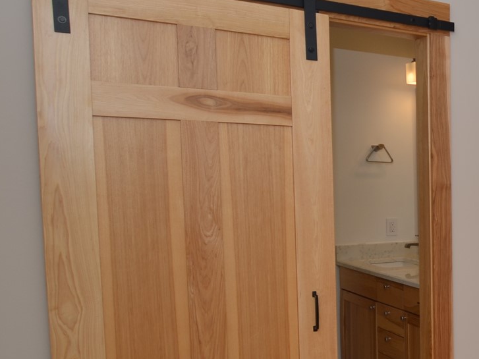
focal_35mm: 47
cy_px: 229
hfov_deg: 29.7
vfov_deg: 30.4
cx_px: 661
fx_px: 656
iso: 100
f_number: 3.5
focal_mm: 11
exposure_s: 1/250
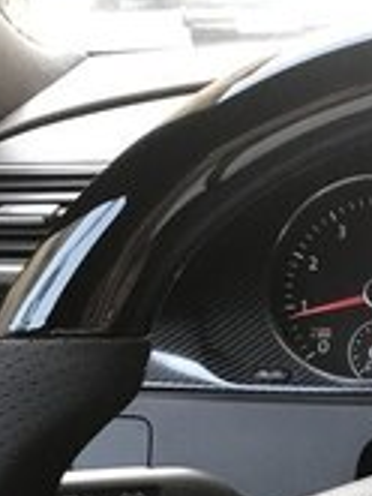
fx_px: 1202
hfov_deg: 16.3
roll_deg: +2.2
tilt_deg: -27.2
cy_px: 610
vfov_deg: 21.5
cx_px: 528
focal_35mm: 84
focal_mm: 3.99
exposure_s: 1/33
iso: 40
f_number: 1.8
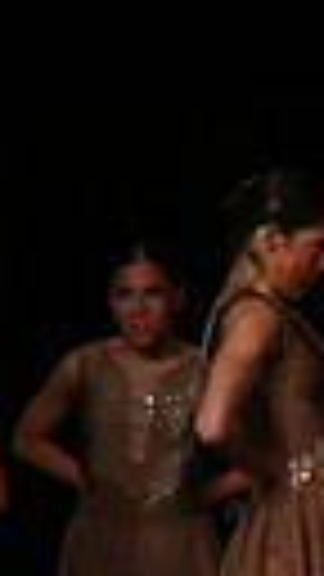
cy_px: 475
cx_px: 1197
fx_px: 7606
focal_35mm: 498
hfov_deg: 2.4
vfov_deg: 4.3
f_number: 4
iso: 6400
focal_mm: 105
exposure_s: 1/1000
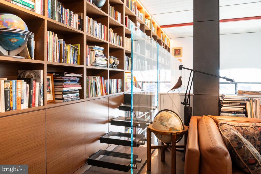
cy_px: 87
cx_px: 130
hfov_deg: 69.4
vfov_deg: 49.5
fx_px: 188
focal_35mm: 26
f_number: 4
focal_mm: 26
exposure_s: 1/80
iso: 1250
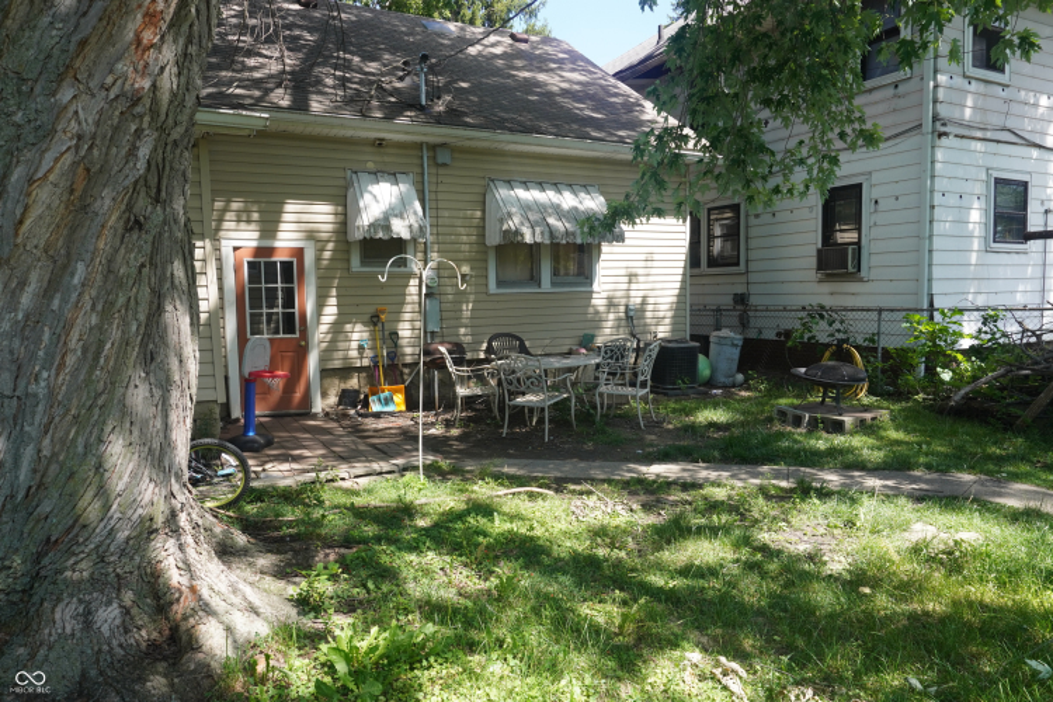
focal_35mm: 24
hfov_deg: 73.7
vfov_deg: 53.1
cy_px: 351
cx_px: 526
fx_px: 702
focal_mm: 16
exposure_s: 1/160
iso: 320
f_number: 8
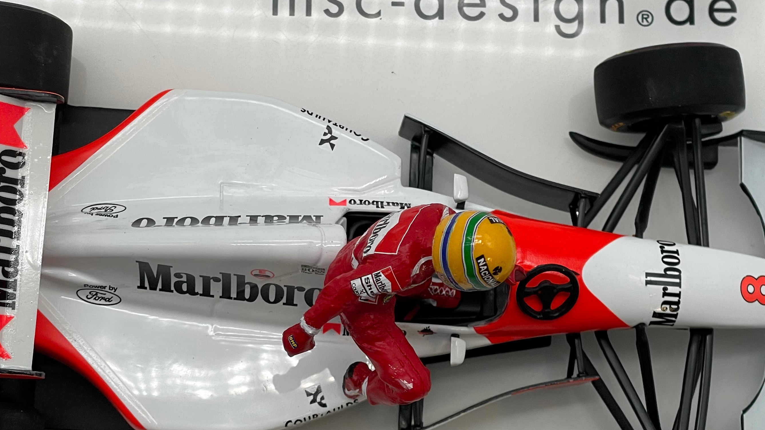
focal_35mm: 85
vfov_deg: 14.2
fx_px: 1724
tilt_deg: -79.1
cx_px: 342
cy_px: 174
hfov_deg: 25.0
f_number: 2
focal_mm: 6
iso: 64
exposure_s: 1/150
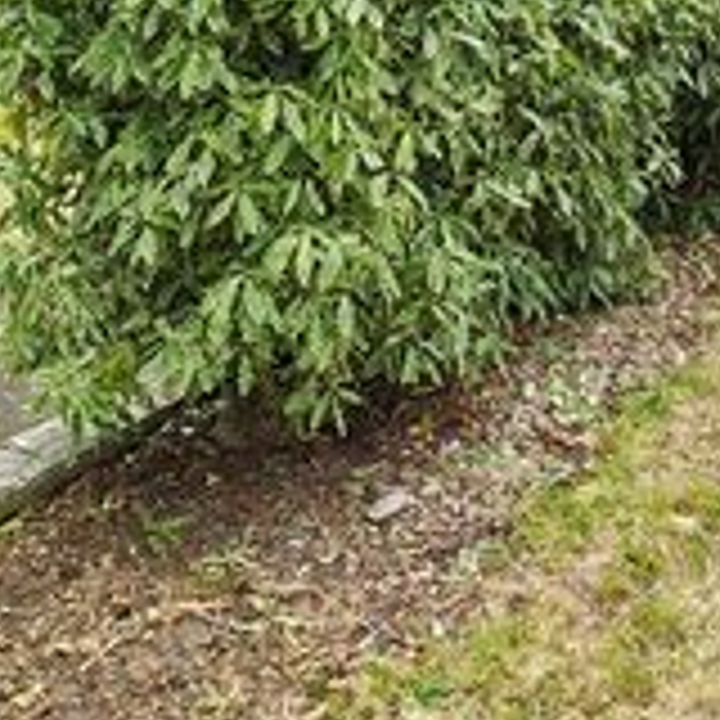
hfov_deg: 24.2
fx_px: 1624
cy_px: -56
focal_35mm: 69
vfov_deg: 23.6
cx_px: 662
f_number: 1.4
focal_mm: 5.89
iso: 100
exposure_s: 1/376
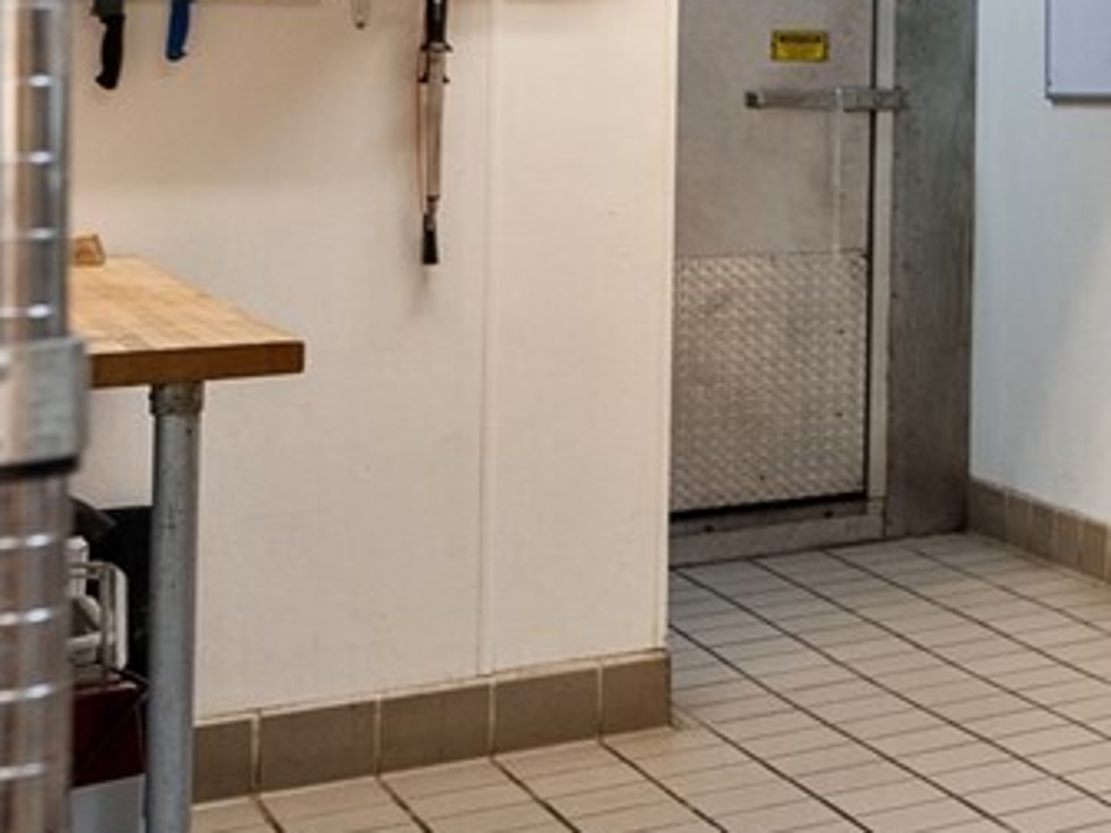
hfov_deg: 18.5
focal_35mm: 68
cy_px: 159
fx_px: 2182
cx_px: 2220
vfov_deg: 21.3
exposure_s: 1/15
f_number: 2.8
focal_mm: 14
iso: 400
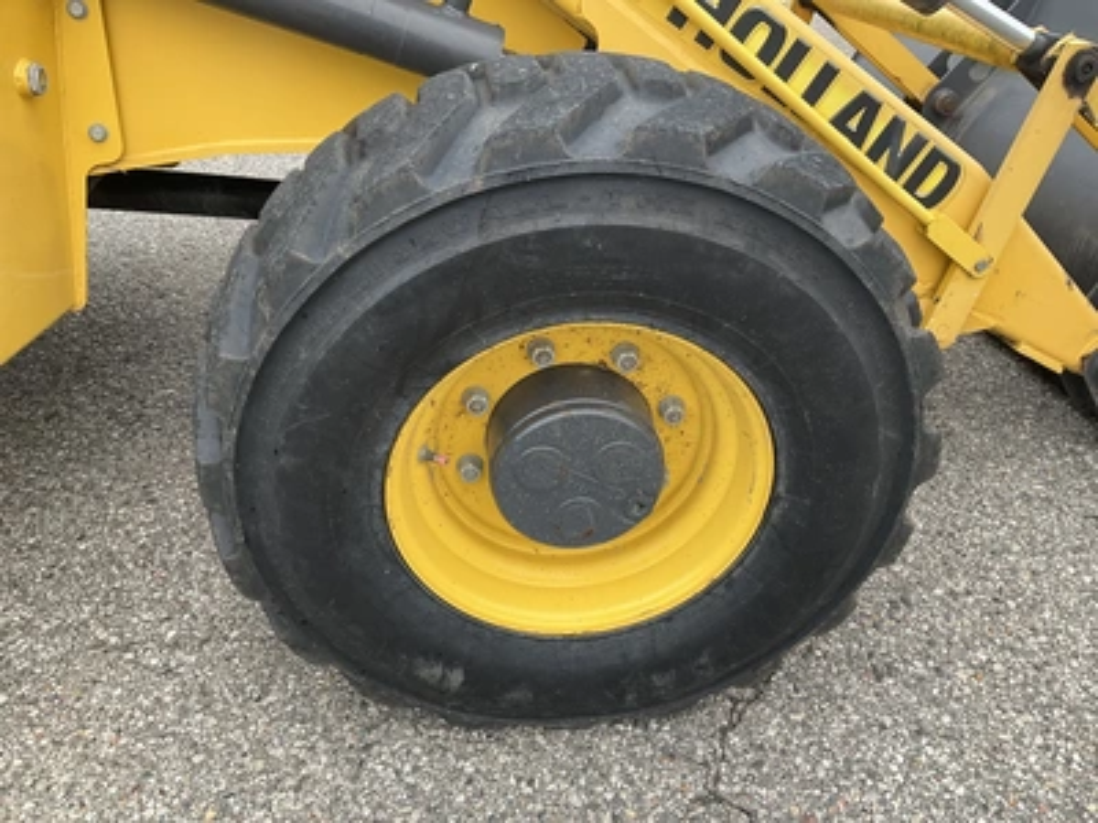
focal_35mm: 29
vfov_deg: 48.2
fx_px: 920
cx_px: 549
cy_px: 412
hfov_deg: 61.7
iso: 20
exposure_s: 1/154
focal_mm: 3
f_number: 1.8
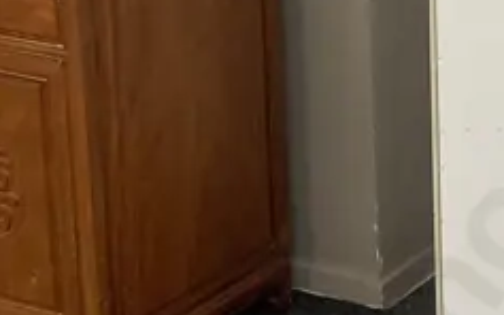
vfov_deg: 9.9
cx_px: 812
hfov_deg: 14.9
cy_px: -181
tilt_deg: -12.2
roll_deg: -2.1
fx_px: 1758
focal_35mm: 128
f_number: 1.8
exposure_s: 1/50
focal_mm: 3.99
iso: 64
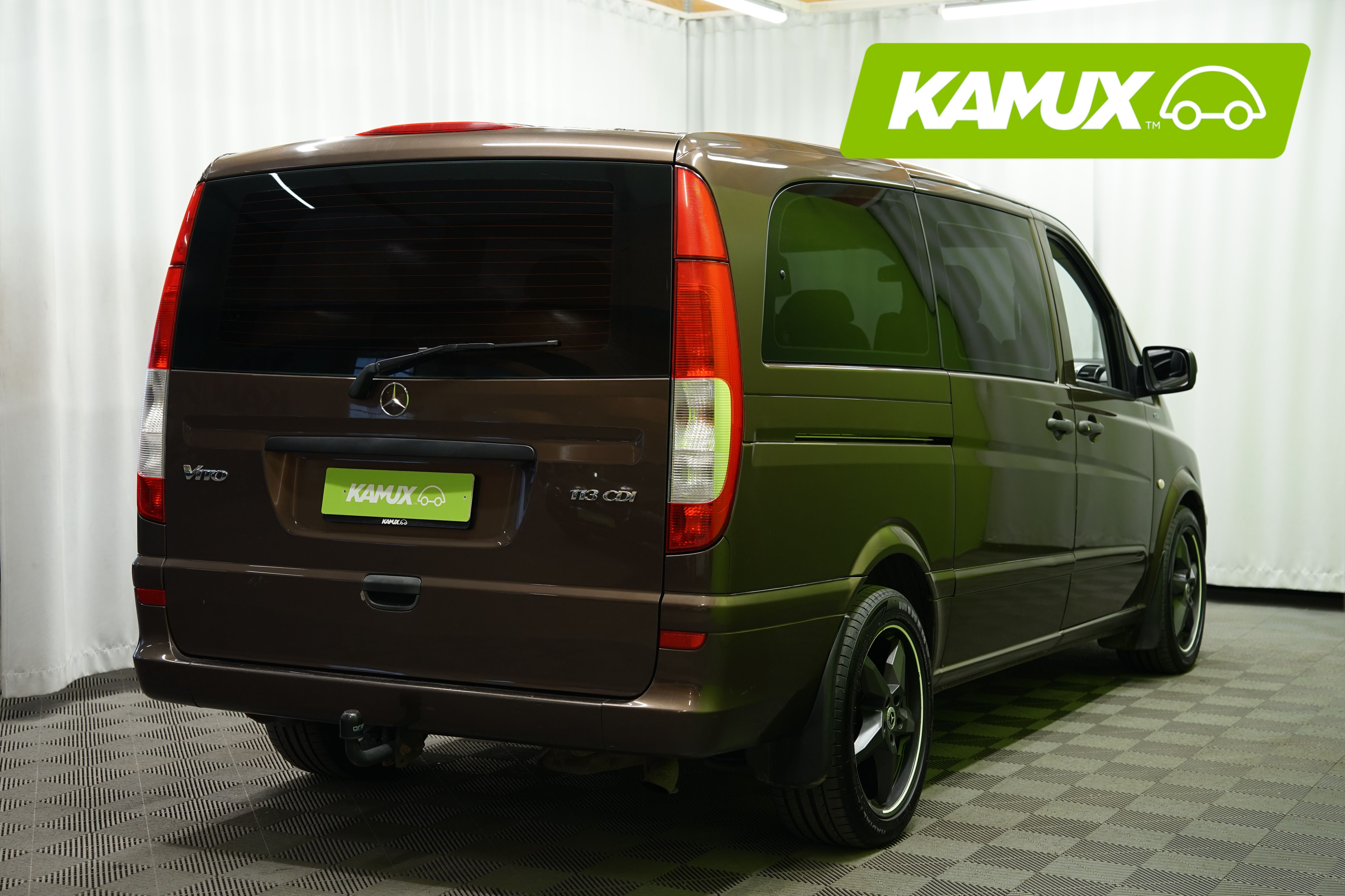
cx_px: 672
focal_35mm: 52
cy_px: 448
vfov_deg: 26.0
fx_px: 1943
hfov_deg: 38.2
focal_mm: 52
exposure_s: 1/20
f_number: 4.5
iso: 500
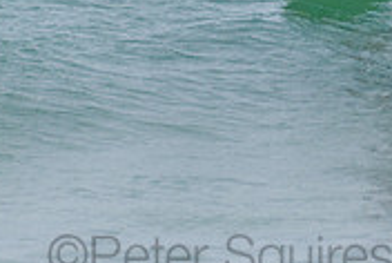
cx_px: 354
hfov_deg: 1.0
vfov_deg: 0.7
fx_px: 21989
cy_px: -212
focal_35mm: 2016
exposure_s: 1/2000
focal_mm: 500
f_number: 5.6
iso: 800
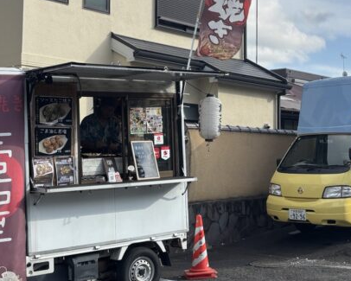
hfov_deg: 29.4
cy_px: 108
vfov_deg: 23.8
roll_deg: -0.9
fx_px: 665
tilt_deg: +6.2
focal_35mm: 64
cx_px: 233
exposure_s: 1/3021
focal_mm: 5.96
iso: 50
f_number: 1.6
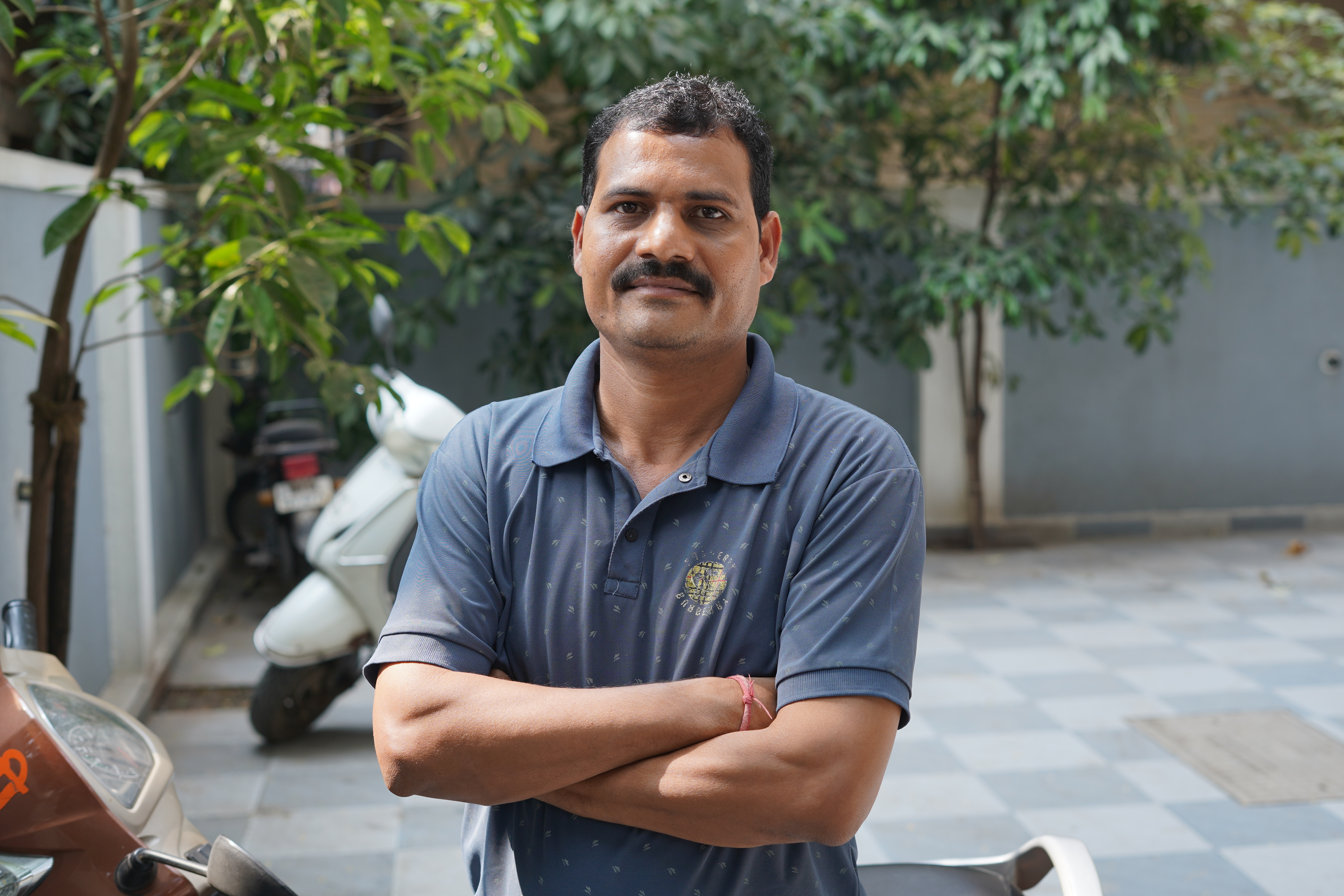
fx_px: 1867
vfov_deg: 27.0
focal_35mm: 50
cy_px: 448
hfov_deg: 39.6
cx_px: 672
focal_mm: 50
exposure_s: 1/100
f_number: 4.5
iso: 100
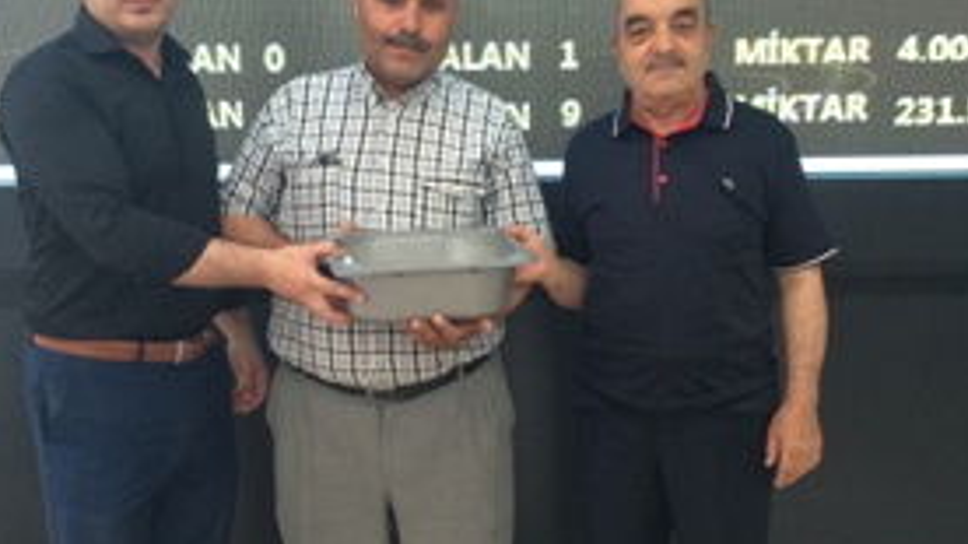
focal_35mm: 53
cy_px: 333
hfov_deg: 39.2
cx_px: 488
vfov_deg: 22.6
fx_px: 1360
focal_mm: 4.12
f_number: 2.2
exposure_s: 1/30
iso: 200
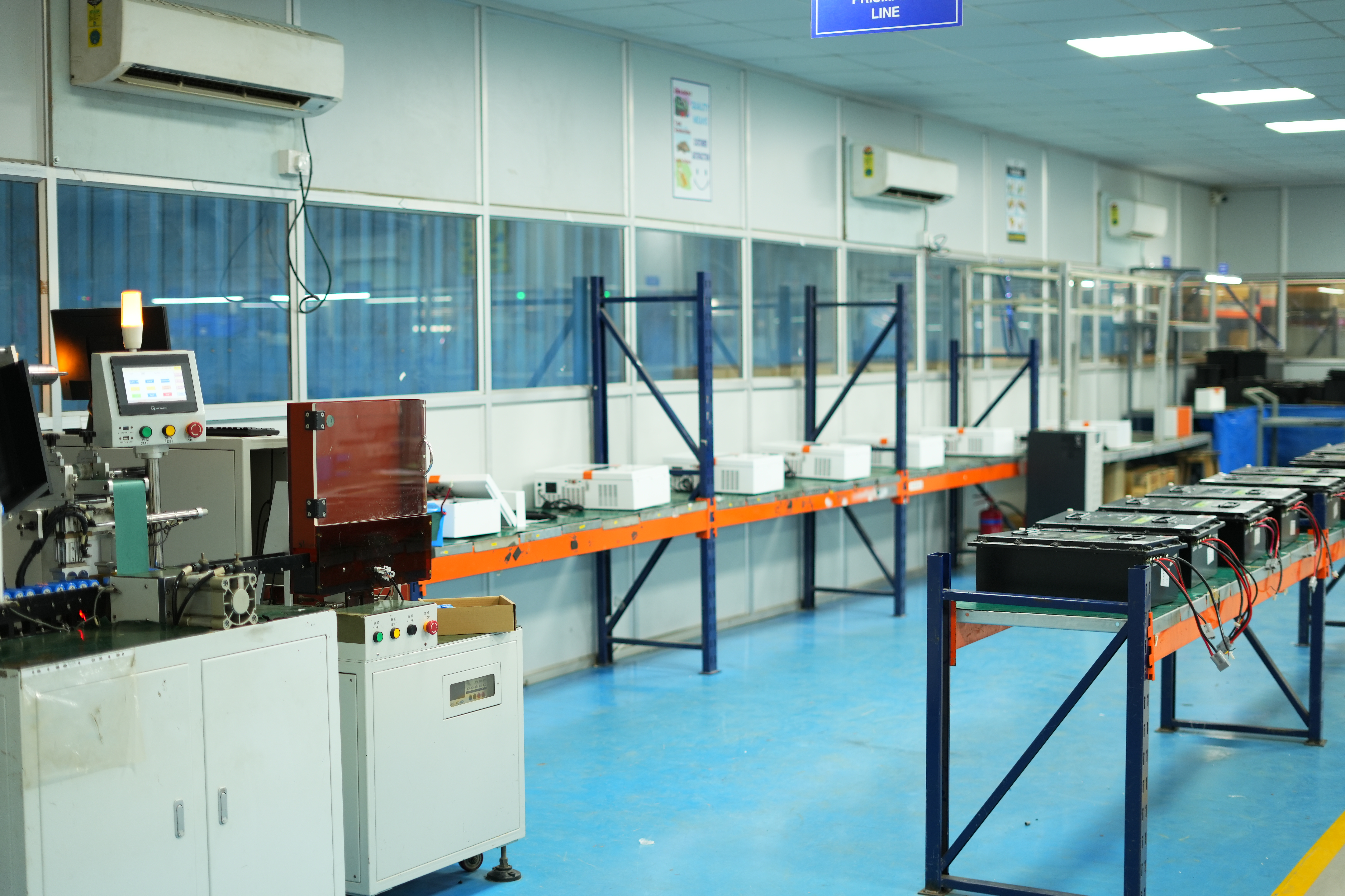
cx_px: 672
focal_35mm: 50
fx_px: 1868
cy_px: 448
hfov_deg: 39.6
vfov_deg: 27.0
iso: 500
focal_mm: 50
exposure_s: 1/125
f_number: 2
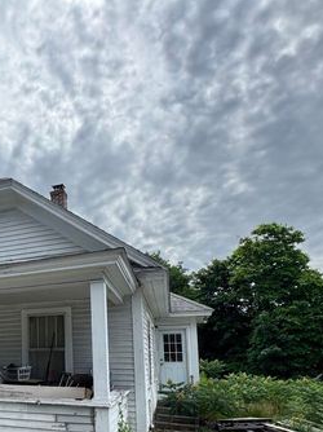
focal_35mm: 28
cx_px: 13
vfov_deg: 60.0
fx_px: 349
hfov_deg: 43.8
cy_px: 325
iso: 50
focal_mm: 2.22
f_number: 2.2
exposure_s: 1/1048
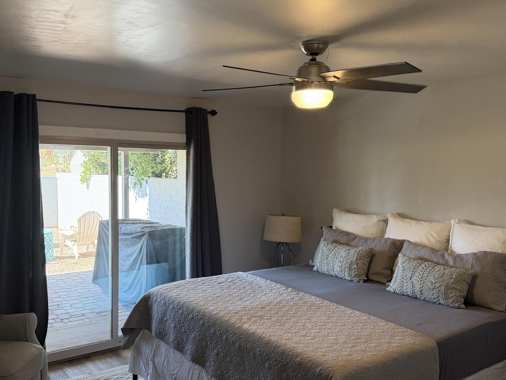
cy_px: 198
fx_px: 468
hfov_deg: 56.7
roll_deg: -0.4
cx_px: 233
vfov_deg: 44.2
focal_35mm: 32
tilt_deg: -4.8
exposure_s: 1/120
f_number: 1.78
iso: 320
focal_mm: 6.76
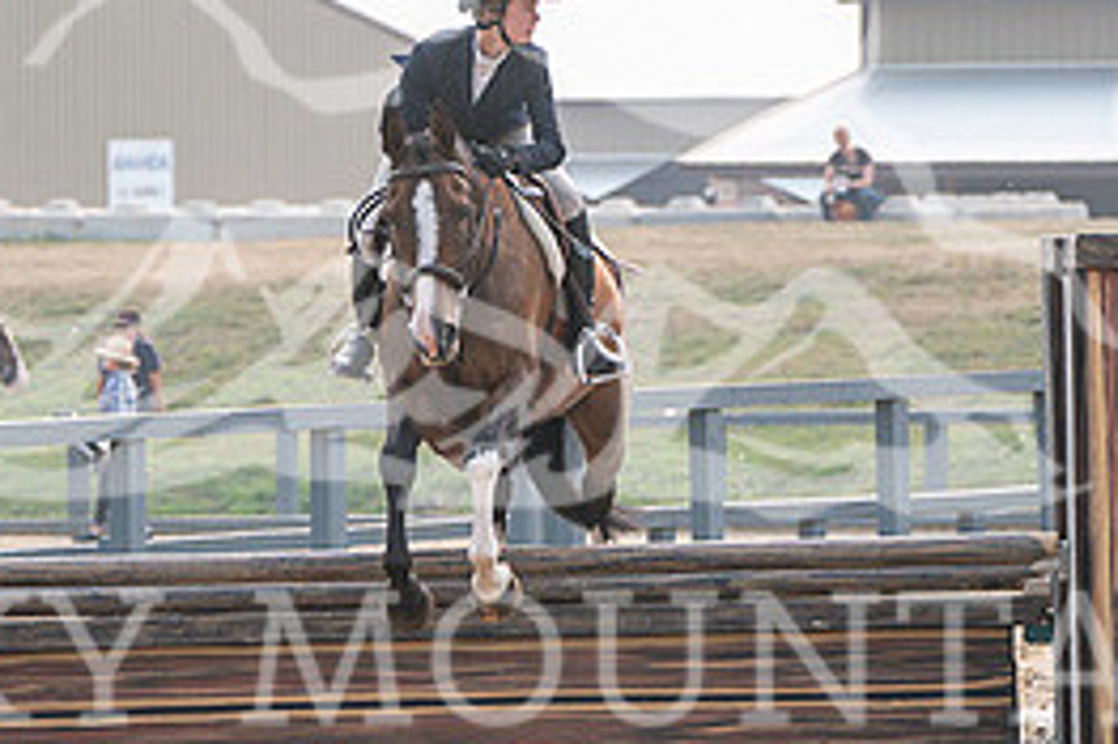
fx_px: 14307
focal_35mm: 461
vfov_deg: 3.0
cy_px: 274
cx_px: 455
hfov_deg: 4.5
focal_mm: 209
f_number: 5.6
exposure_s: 1/1000
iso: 500
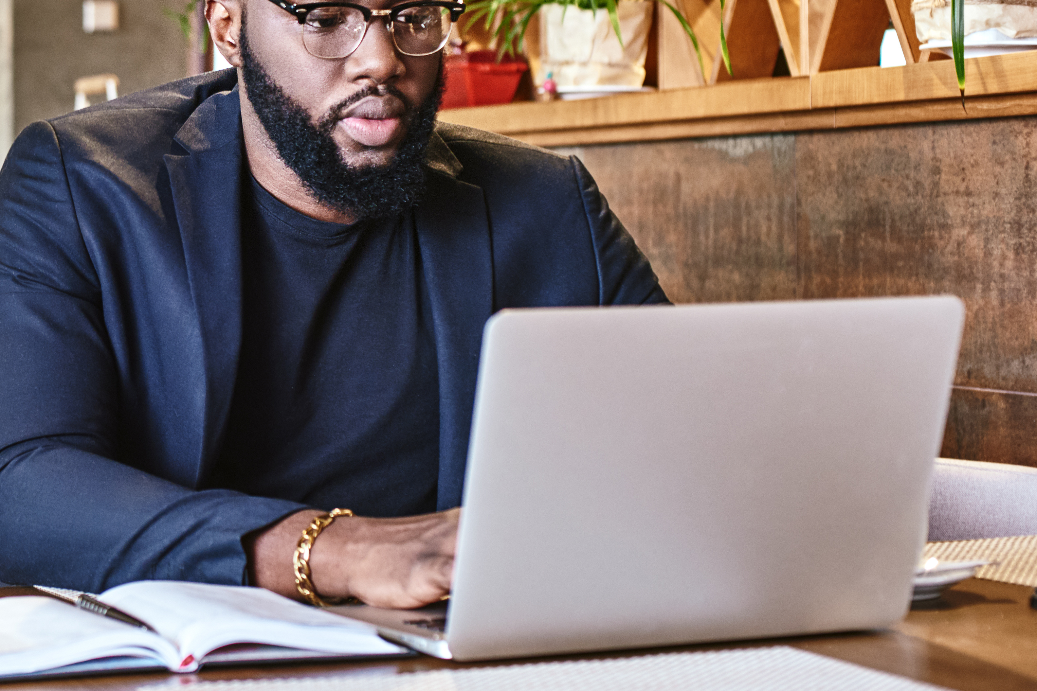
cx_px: 73
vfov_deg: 14.4
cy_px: 221
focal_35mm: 95
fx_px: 2736
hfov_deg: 20.9
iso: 400
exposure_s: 1/50
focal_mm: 50
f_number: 4
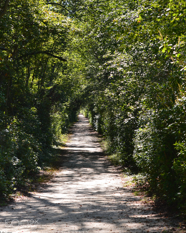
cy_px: 102
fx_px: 665
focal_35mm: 97
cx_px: 90
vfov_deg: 19.8
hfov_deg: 15.9
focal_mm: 55
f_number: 8
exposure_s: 1/80
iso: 400
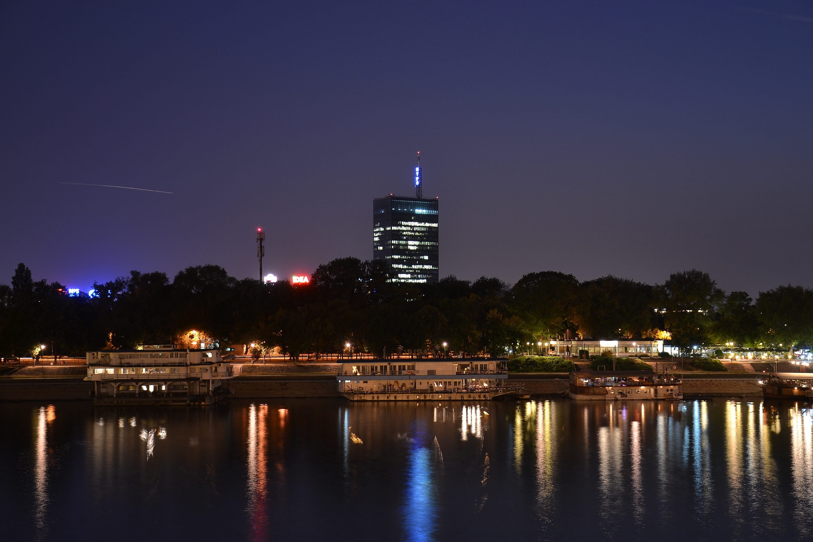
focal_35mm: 57
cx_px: 406
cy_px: 271
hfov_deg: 35.1
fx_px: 1287
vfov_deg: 23.8
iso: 100
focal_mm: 38
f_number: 4.5
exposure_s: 10
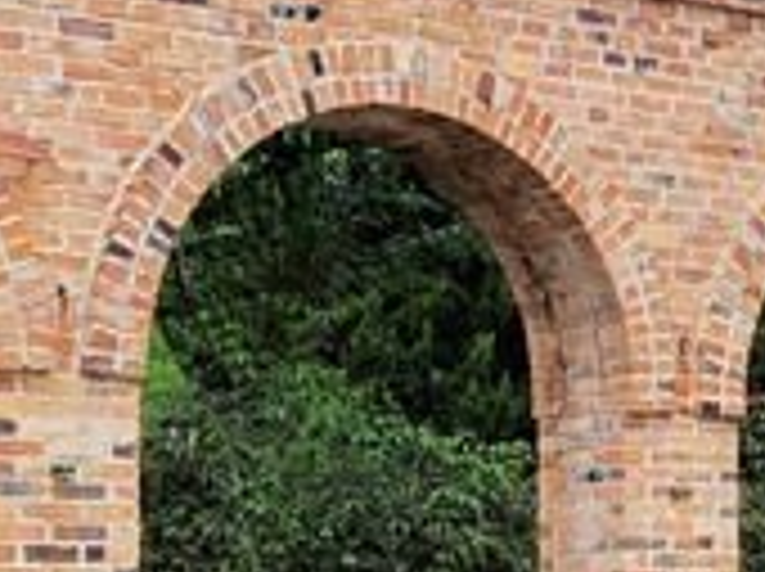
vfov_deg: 9.6
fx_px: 3376
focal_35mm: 153
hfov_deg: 12.4
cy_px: 613
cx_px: 1089
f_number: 1.8
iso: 40
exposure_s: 1/1399
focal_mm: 5.4
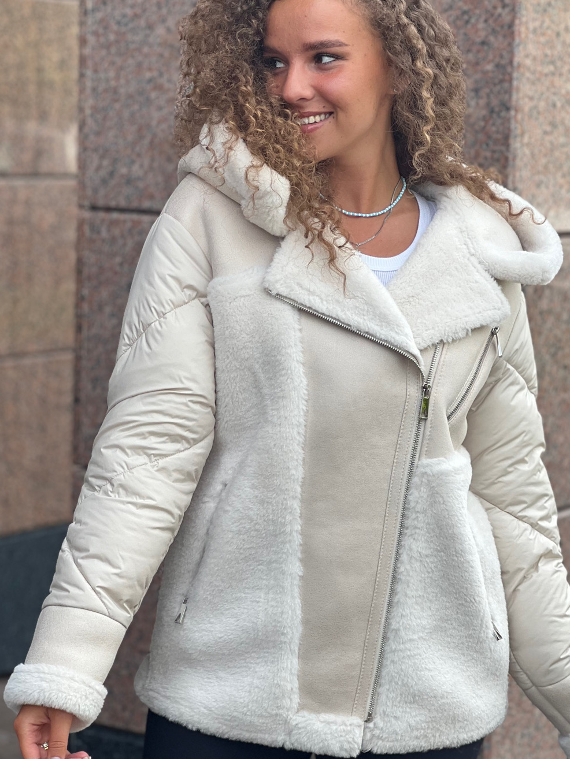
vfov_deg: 19.6
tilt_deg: -5.9
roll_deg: -2.4
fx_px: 2195
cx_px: 353
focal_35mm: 100
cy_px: 383
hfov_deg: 14.8
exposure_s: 1/188
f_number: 2.8
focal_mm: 9
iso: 25
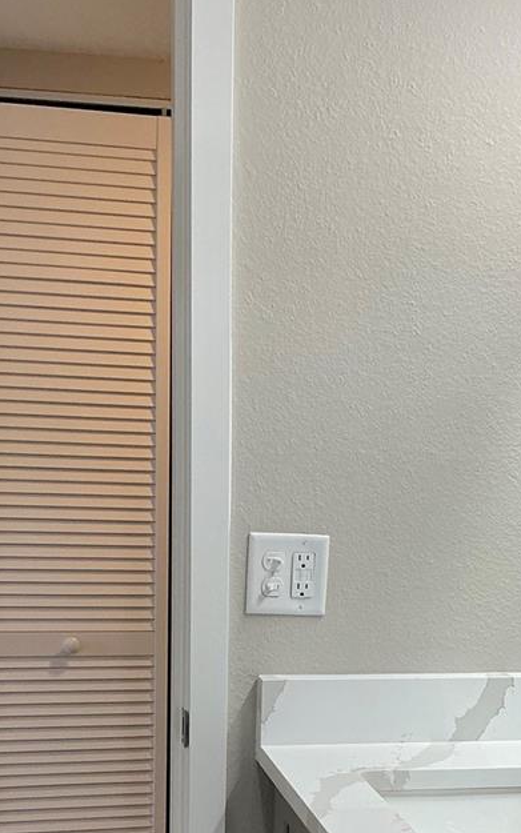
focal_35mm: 57
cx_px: 297
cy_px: 706
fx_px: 1294
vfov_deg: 34.2
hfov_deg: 22.7
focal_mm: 3
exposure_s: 1/60
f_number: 1.8
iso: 50
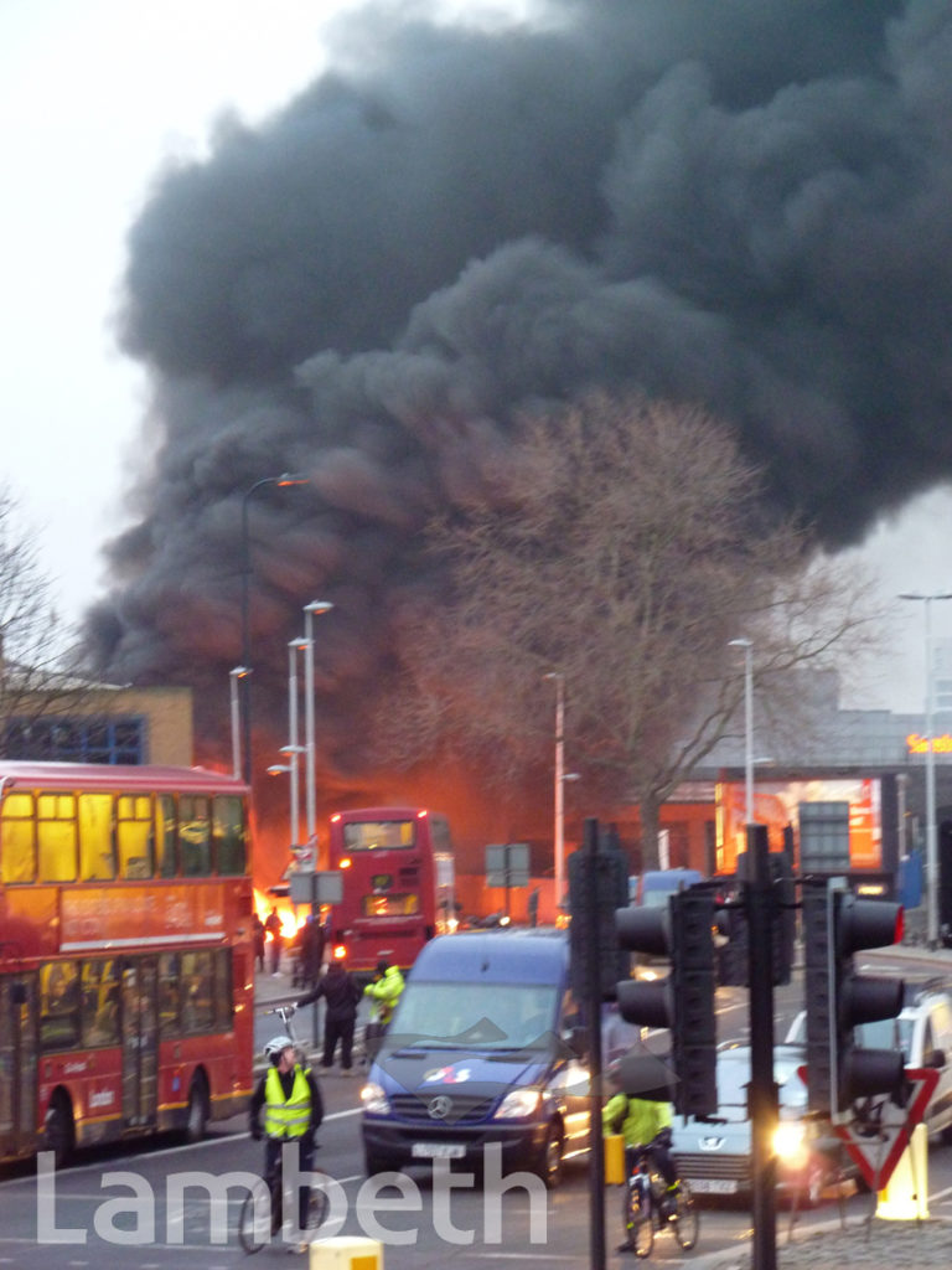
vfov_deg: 13.4
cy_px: 635
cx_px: 476
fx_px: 5390
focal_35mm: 147
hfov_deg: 10.1
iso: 400
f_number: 6.3
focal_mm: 24.1
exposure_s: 1/4
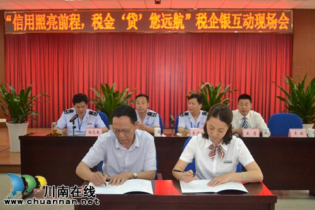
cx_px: 158
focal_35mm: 42
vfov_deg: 31.9
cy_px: 105
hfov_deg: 46.4
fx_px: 367
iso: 2500
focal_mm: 28
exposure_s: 1/60
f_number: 4.5
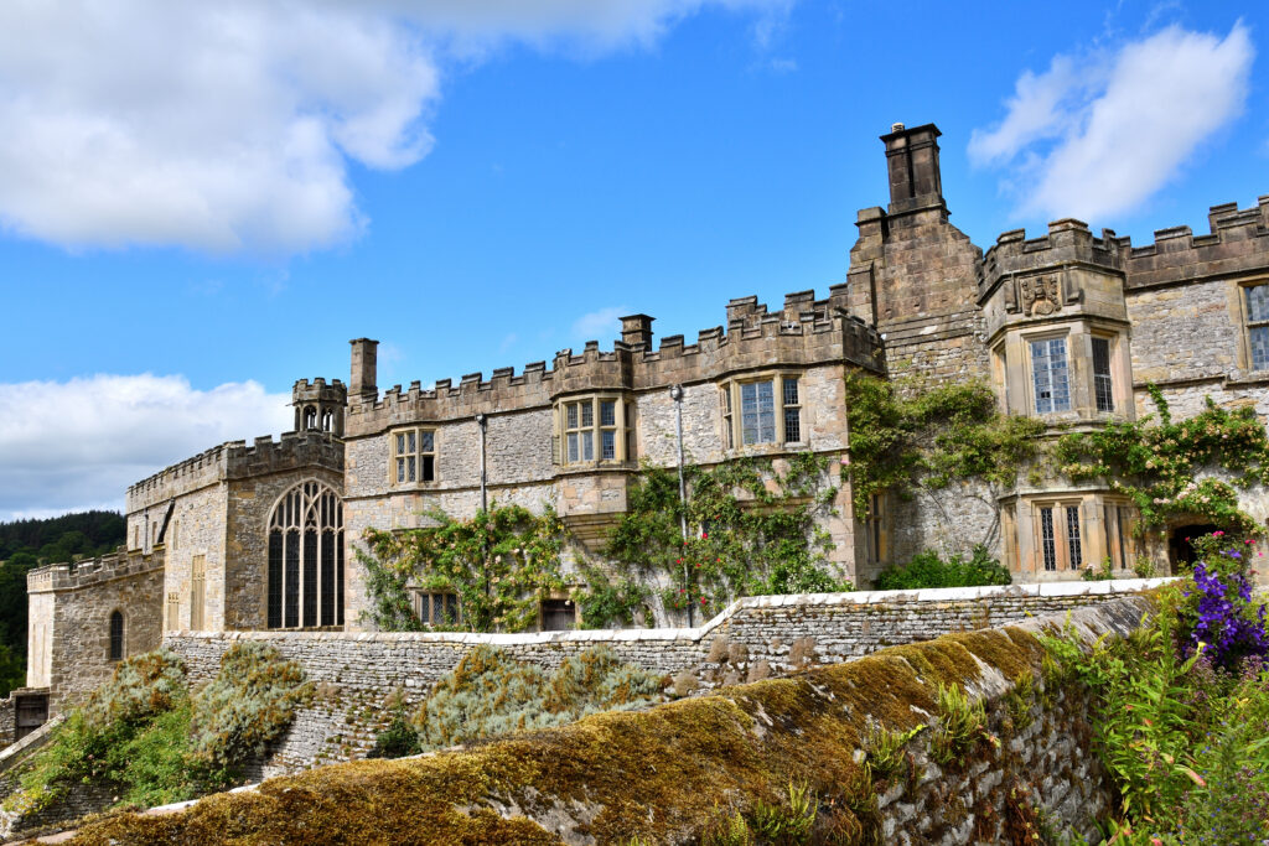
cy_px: 423
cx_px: 634
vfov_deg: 47.9
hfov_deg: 67.4
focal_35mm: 27
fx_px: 952
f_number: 13
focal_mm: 18
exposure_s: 1/180
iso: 100
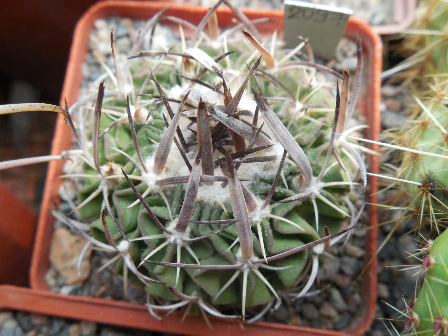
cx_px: 224
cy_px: 168
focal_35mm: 31
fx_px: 401
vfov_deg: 45.4
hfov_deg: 58.4
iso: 125
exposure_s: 1/100
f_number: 3.6
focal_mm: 5.6
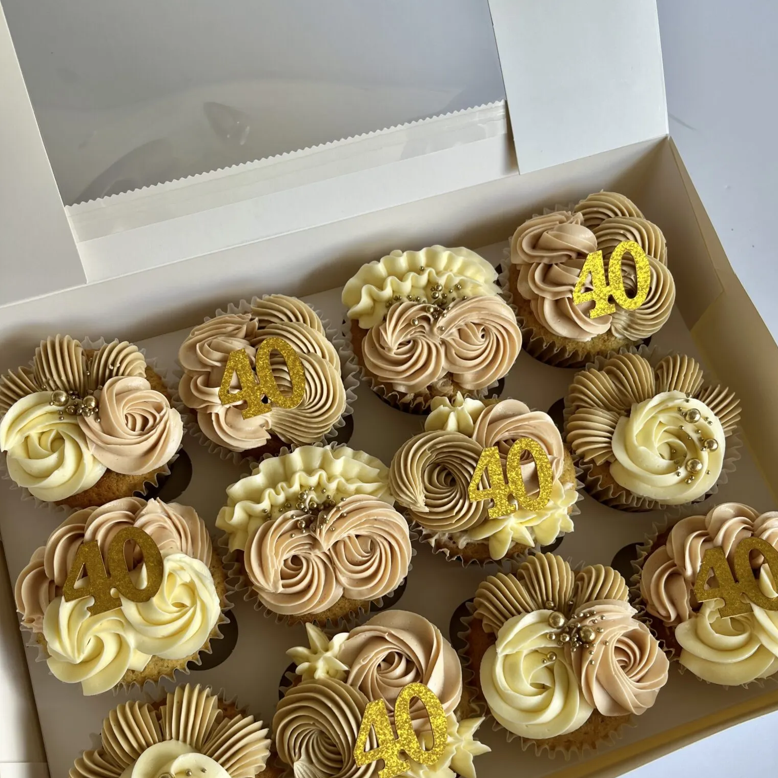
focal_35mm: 31
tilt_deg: -71.9
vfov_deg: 52.0
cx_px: 393
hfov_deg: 52.5
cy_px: 482
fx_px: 788
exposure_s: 1/122
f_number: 1.6
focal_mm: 5.1
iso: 40
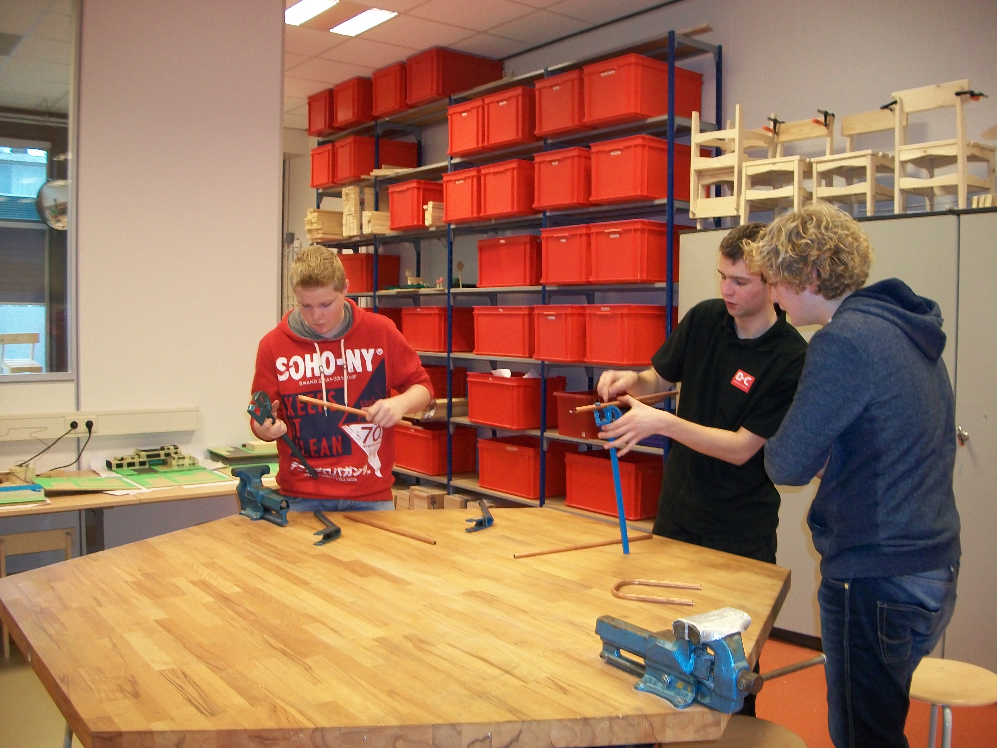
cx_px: 498
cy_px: 374
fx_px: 922
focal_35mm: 32
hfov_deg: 56.8
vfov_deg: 44.2
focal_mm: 5.7
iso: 160
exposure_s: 1/40
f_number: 2.9
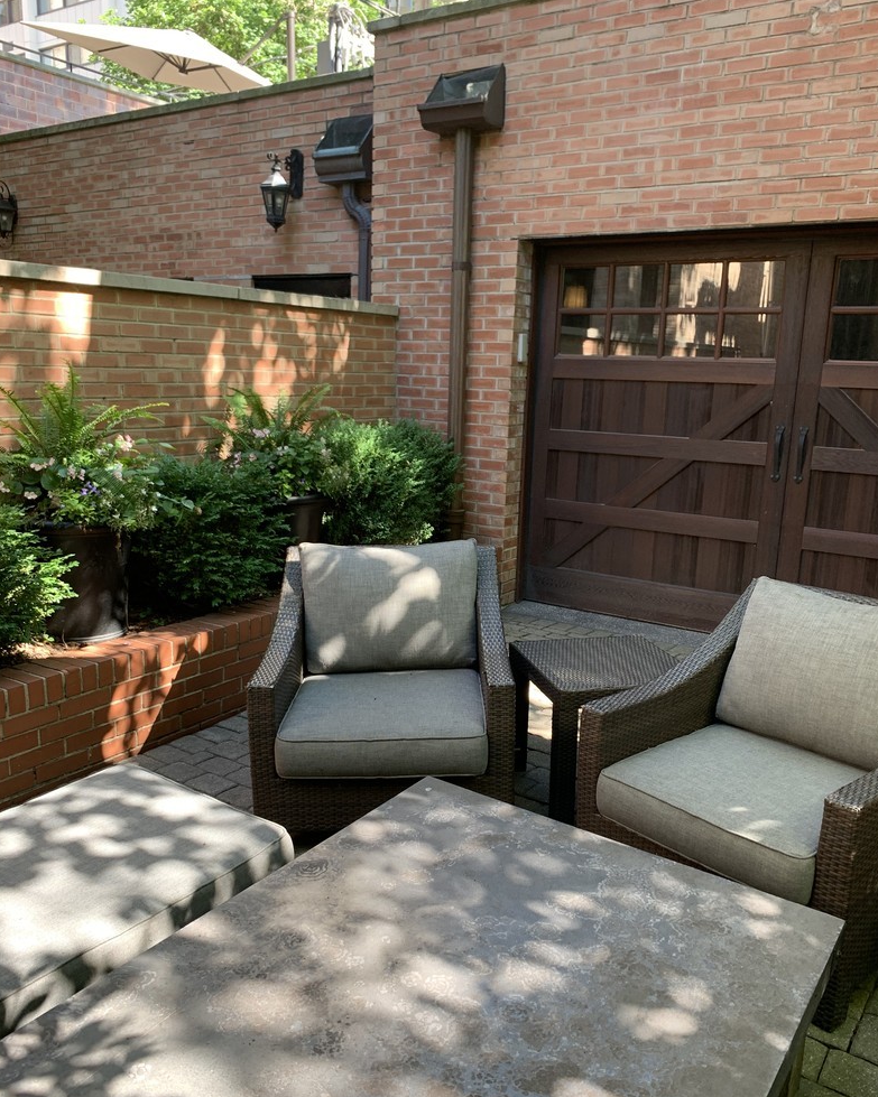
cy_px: 583
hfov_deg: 51.5
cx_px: 451
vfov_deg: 62.2
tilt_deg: -11.9
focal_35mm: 28
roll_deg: -1.5
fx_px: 910
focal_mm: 4.25
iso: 50
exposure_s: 1/121
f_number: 1.8
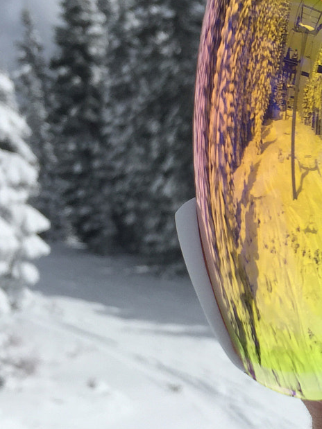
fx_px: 931
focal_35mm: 75
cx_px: 350
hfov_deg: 18.9
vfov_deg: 26.0
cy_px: 192
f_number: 2.2
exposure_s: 1/6623
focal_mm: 4.15
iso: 32
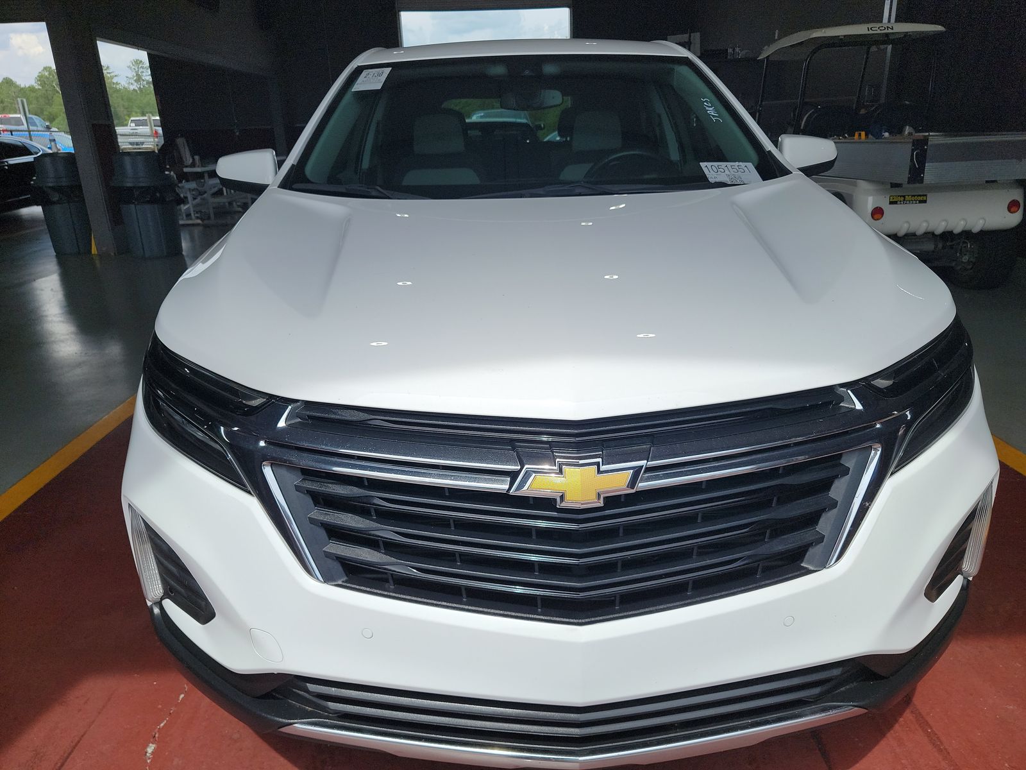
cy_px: 385
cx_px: 513
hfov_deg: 71.6
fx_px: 711
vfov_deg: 56.8
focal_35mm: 24
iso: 50
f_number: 1.8
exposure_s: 1/605
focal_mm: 6.7
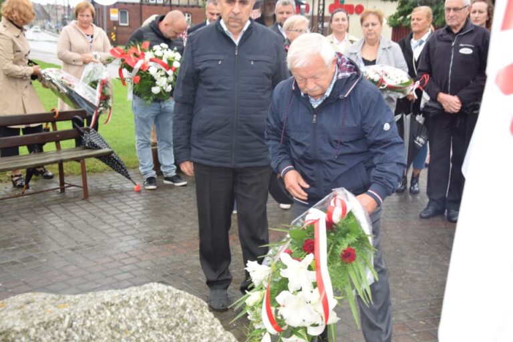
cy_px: 171
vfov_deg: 28.1
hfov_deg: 41.1
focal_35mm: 48
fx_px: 684
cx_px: 256
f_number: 5.6
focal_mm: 32
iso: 640
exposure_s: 1/125
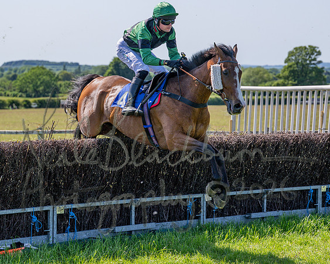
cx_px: 163
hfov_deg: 18.2
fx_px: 1029
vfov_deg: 14.6
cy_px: 111
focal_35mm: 105
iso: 200
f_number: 4
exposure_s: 1/2000
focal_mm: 70
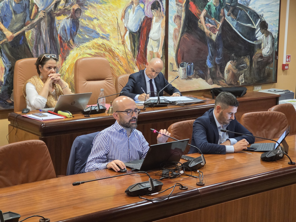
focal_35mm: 69
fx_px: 590
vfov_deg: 21.3
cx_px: 148
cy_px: 111
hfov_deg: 28.2
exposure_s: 1/33.3
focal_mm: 7
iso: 400
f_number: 2.4
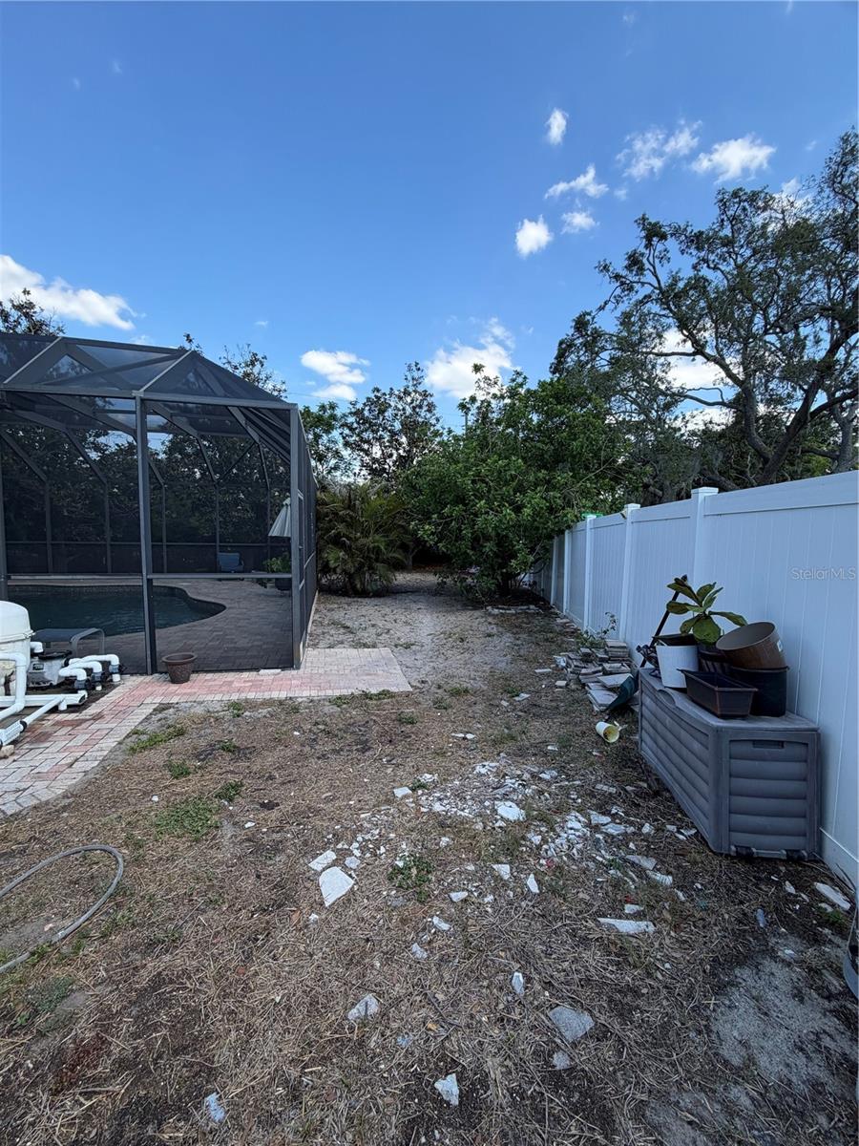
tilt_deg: -4.1
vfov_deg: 102.1
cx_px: 430
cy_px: 573
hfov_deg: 85.7
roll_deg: -1.8
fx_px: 463
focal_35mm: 14
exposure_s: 1/734
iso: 40
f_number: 2.2
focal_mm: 2.22
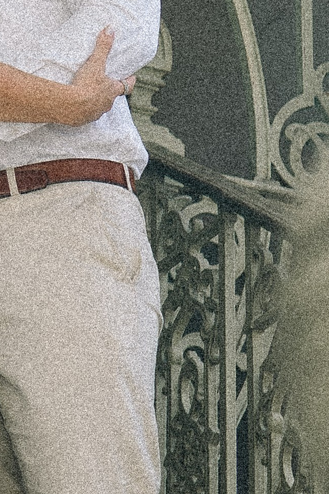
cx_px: -64
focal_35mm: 191
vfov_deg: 10.8
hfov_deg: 7.1
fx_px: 2619
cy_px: 294
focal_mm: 30
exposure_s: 1/400
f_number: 2.8
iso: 100
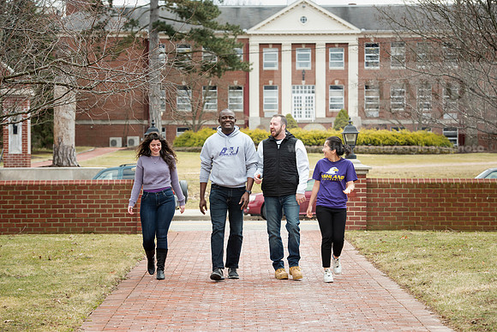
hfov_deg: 18.6
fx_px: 1519
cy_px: 166
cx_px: 248
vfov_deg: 12.5
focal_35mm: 110
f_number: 7.1
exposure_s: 1/320
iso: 400
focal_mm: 110
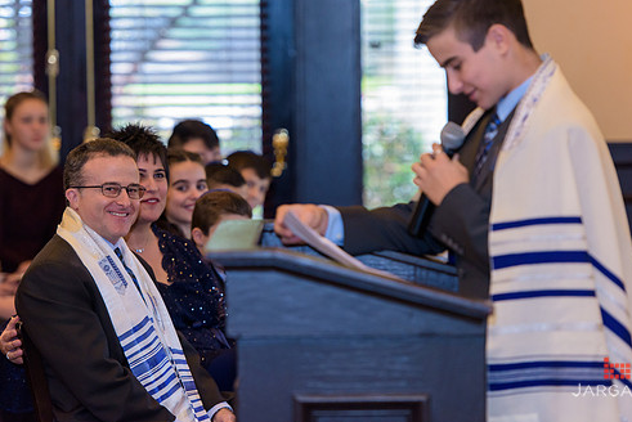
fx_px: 3214
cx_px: 322
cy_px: 176
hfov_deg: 11.2
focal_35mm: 183
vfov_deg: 7.5
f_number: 3.2
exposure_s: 1/125
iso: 1600
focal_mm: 155
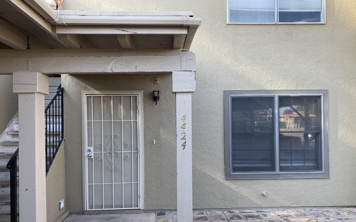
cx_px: 177
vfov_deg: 44.5
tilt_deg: -0.7
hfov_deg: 66.5
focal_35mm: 28
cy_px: 123
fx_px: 272
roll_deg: +0.4
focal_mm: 4.25
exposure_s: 1/260
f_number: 1.8
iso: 32
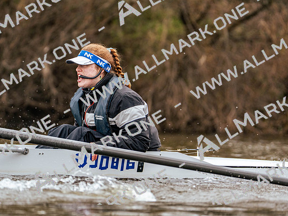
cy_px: 108
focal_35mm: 365
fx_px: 3037
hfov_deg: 5.4
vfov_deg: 4.1
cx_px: 149
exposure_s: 1/2000
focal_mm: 335
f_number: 6.3
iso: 2500
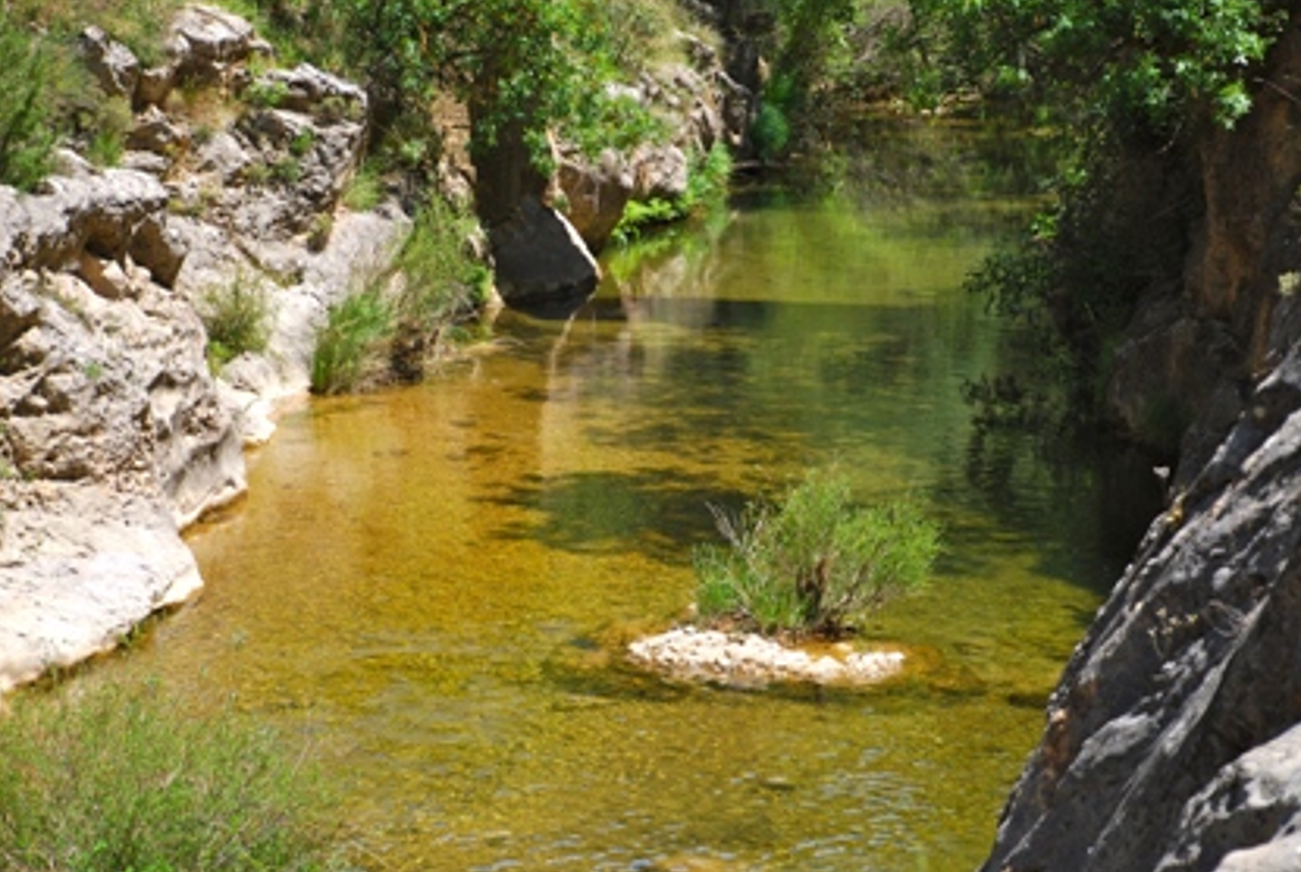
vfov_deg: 11.3
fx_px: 4399
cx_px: 652
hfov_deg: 16.8
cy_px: 420
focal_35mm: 122
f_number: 5.6
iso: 200
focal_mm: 75
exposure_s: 1/400
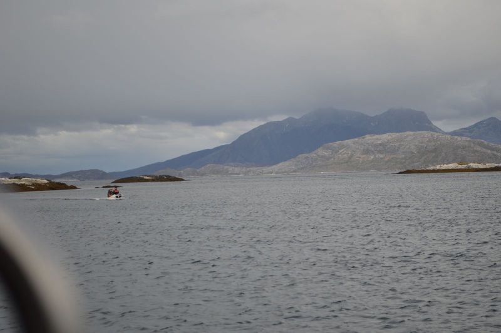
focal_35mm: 82
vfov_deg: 16.5
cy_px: 166
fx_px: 1147
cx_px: 250
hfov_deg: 24.6
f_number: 5.6
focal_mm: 55
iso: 200
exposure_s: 1/1600
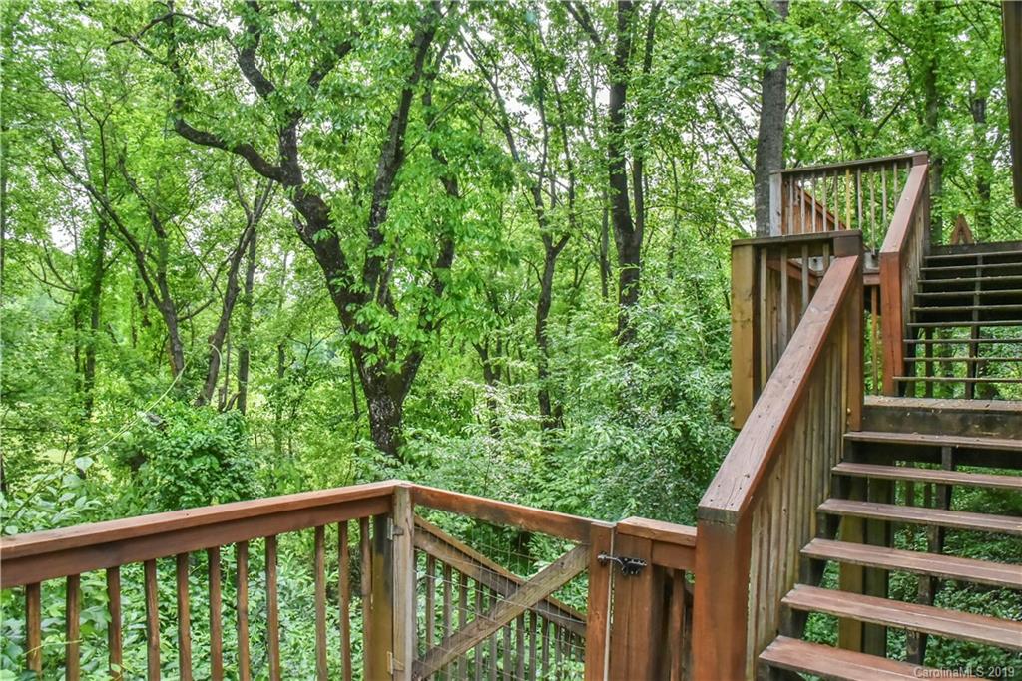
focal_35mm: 24
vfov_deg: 53.1
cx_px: 511
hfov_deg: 73.7
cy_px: 340
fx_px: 681
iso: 4000
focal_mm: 24
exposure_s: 1/200
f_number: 14
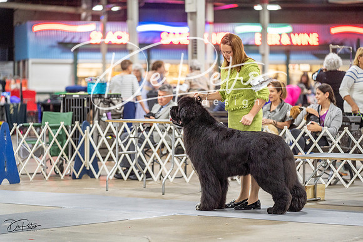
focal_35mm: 134
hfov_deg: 15.3
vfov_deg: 10.2
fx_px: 1351
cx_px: 182
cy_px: 121
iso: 2500
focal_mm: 134
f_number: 2.8
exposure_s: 1/160
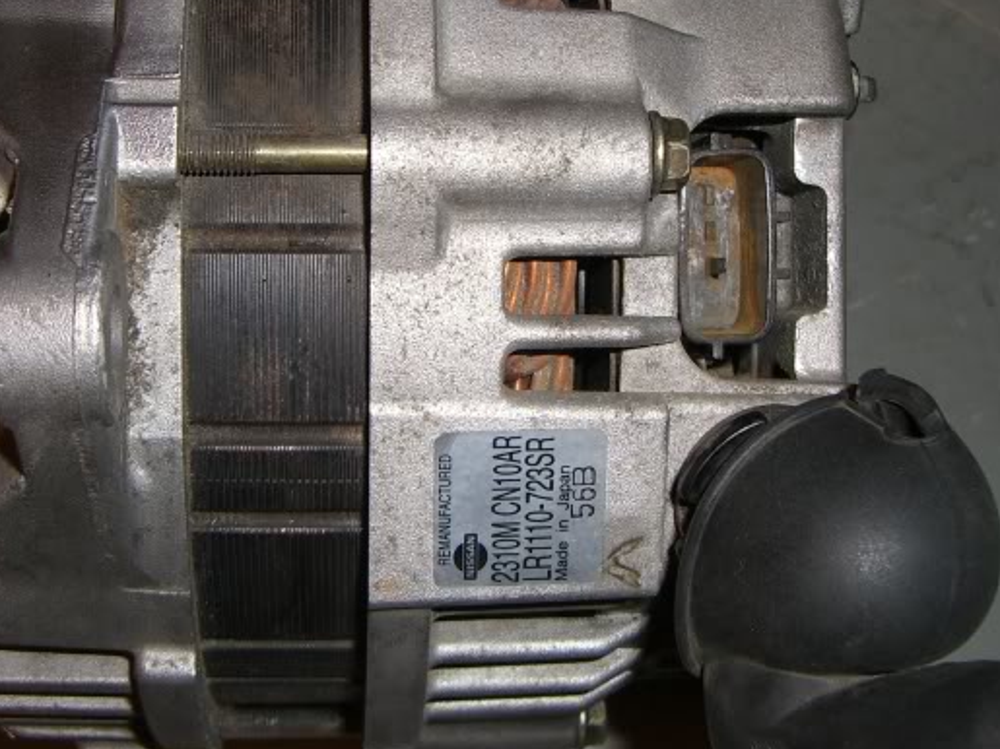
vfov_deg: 24.7
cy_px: 283
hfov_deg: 32.6
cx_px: 423
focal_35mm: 59
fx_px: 1704
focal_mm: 6.2
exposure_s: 1/60
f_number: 2.7
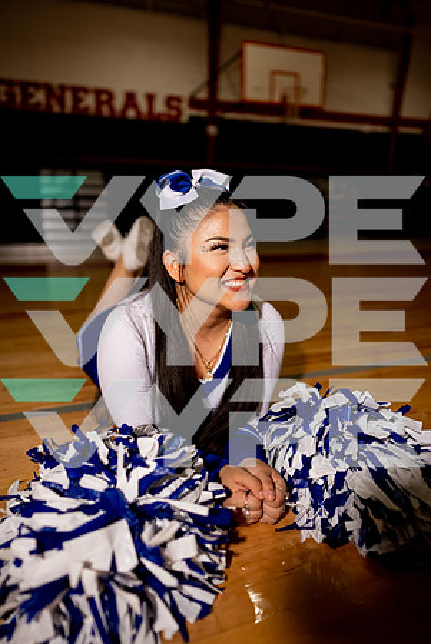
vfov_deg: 73.7
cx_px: 216
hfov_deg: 53.2
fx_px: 430
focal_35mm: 24
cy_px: 322
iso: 100
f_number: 1.4
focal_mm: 24
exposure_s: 1/800
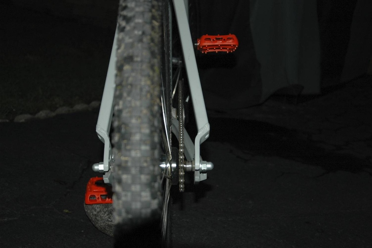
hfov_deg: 38.9
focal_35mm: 51
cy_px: 124
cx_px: 186
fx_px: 527
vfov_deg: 26.4
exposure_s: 1/60
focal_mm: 34
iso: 400
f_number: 4.5
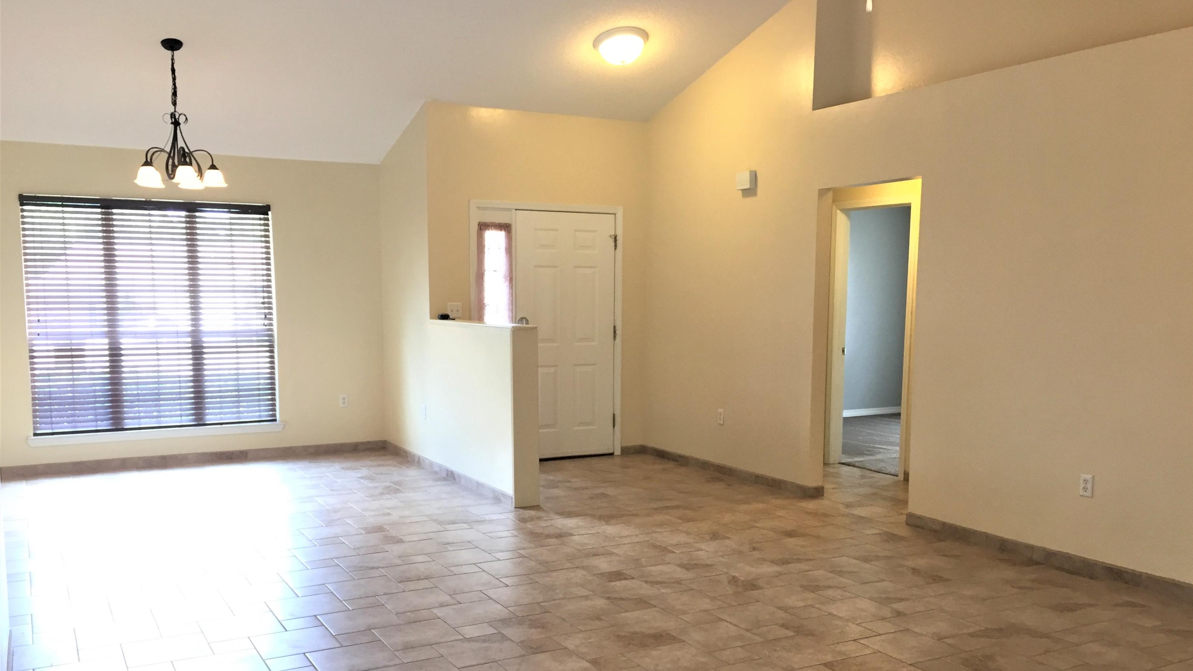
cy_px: 416
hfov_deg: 61.0
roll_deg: -1.2
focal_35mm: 32
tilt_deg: -7.0
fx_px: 1012
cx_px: 603
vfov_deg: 36.5
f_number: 2.2
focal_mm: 4.15
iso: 80
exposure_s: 1/30
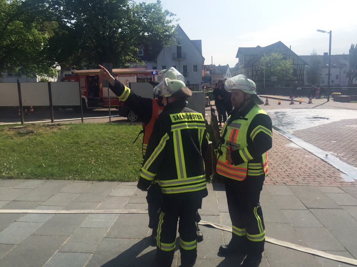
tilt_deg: -12.2
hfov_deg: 61.7
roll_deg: +2.0
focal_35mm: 29
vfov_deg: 48.2
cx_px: 178
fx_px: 299
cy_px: 134
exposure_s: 1/2639
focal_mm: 4.15
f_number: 2.2
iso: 32
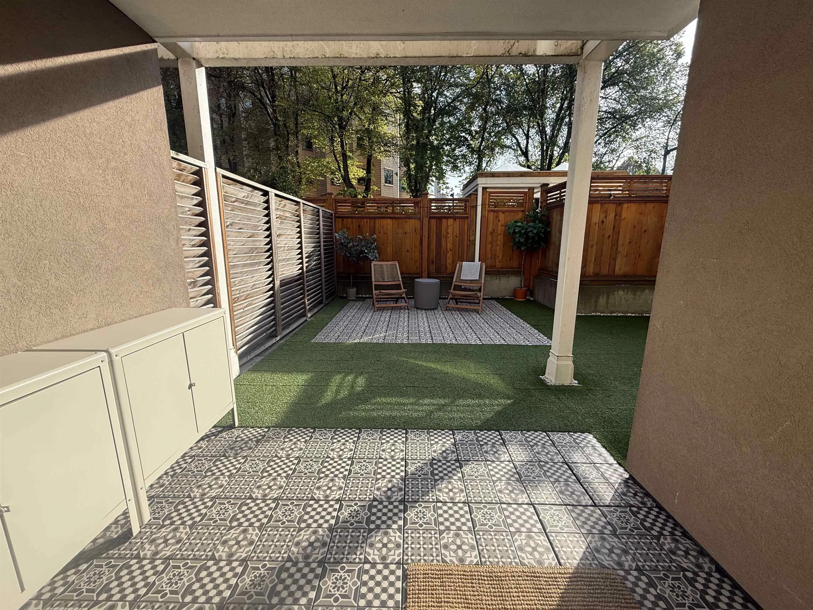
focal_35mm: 14
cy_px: 305
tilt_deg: -11.2
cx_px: 406
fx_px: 329
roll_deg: -0.4
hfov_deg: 102.1
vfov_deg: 85.7
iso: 64
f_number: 2.2
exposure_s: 1/625
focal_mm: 2.22
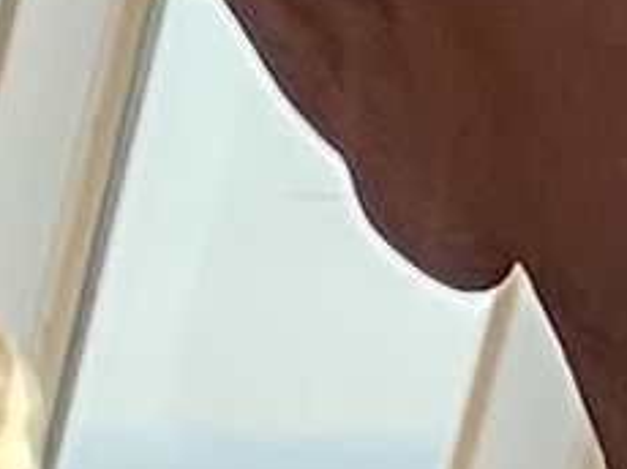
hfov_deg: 7.1
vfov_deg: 5.3
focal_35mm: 275
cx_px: 1062
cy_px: -389
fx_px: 4976
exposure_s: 1/99
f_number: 2
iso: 50
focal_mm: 6
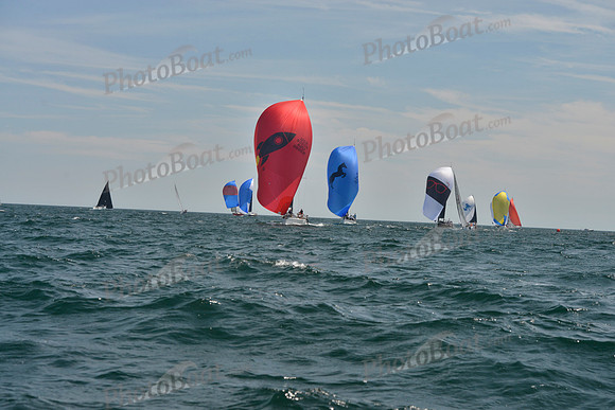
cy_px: 205
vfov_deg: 18.2
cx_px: 308
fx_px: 1281
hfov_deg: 27.0
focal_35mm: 75
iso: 400
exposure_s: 1/800
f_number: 8
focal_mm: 75
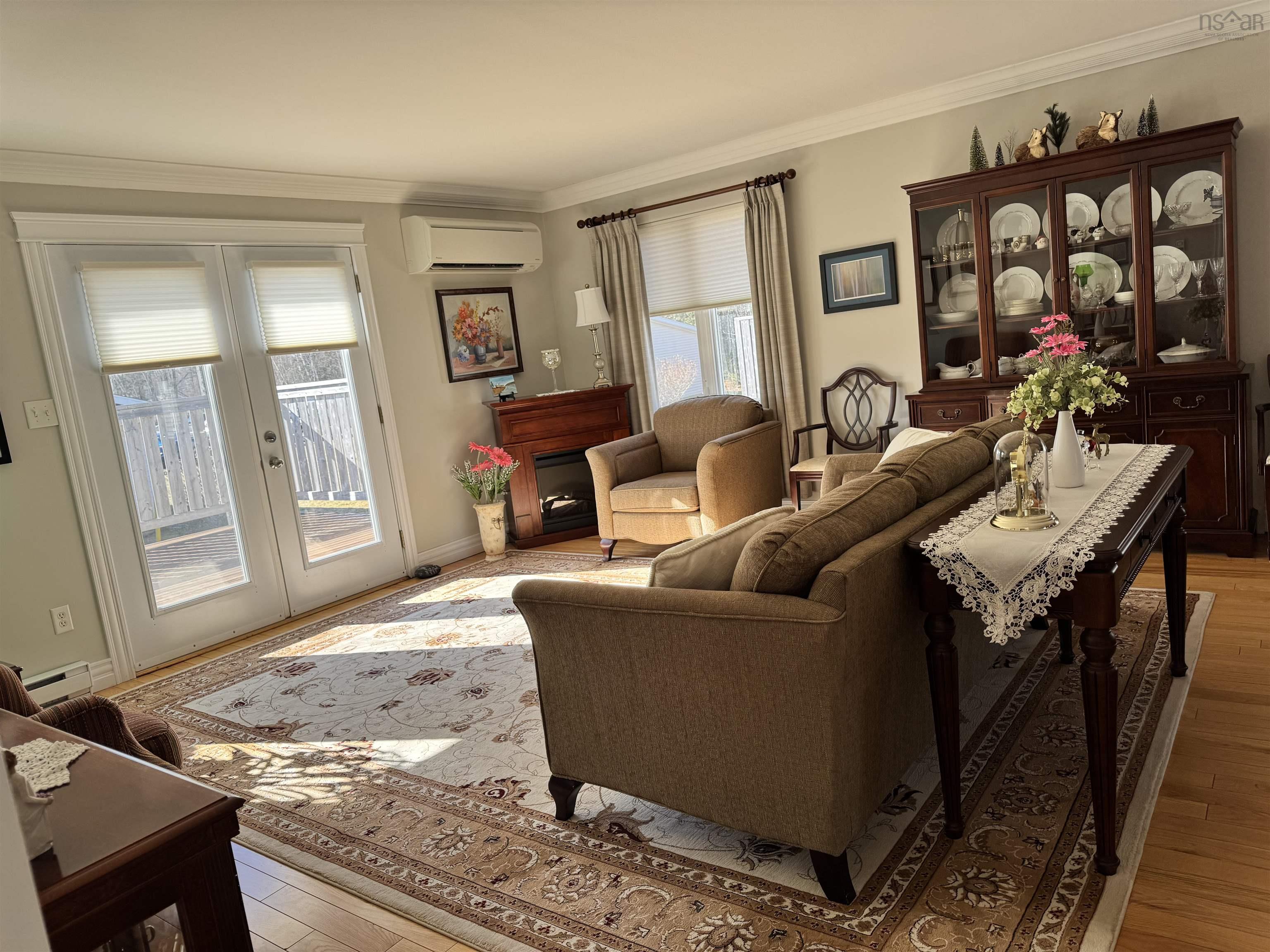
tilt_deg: -8.8
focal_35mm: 24
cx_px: 635
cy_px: 476
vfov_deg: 56.8
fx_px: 881
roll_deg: +7.0
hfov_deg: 71.6
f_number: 1.78
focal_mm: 6.76
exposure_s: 1/259
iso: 64
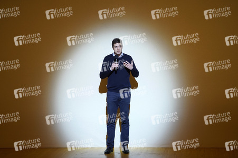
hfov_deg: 10.3
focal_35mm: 200
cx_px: 119
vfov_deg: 6.9
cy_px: 79
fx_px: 1321
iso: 1250
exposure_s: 1/100
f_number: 2.8
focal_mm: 200
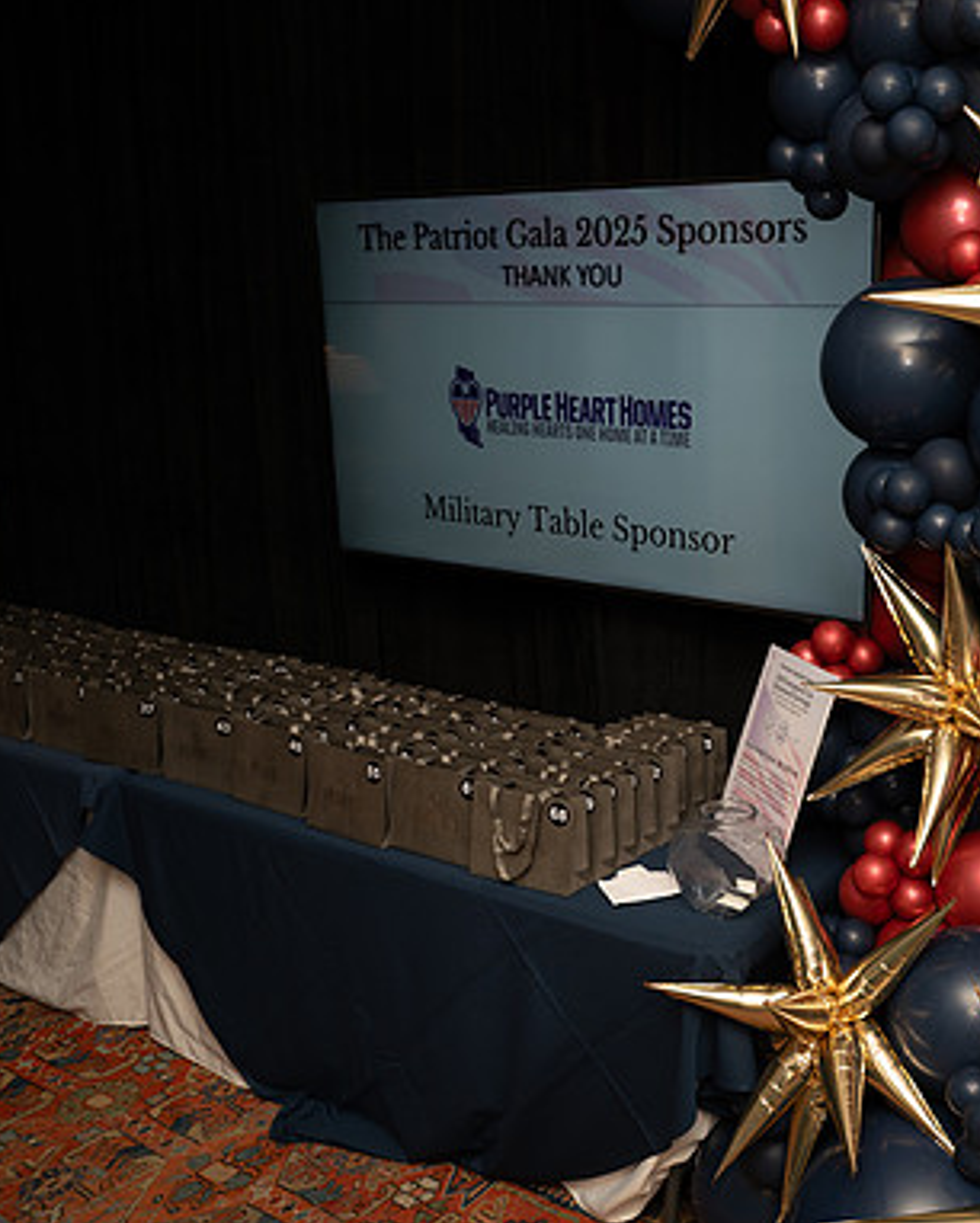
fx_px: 1340
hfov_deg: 38.8
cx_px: 765
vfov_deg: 49.1
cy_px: 612
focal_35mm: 37
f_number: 4
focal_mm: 26
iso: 200
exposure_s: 1/200
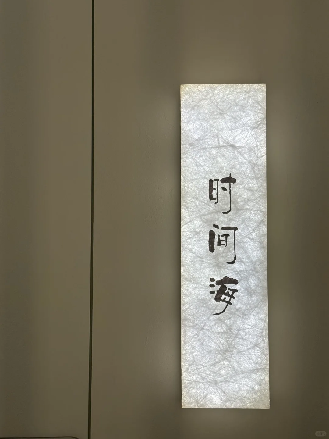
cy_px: 220
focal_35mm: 48
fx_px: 608
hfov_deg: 30.3
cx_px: 164
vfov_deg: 39.7
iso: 80
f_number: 1.78
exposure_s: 1/269
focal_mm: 6.76
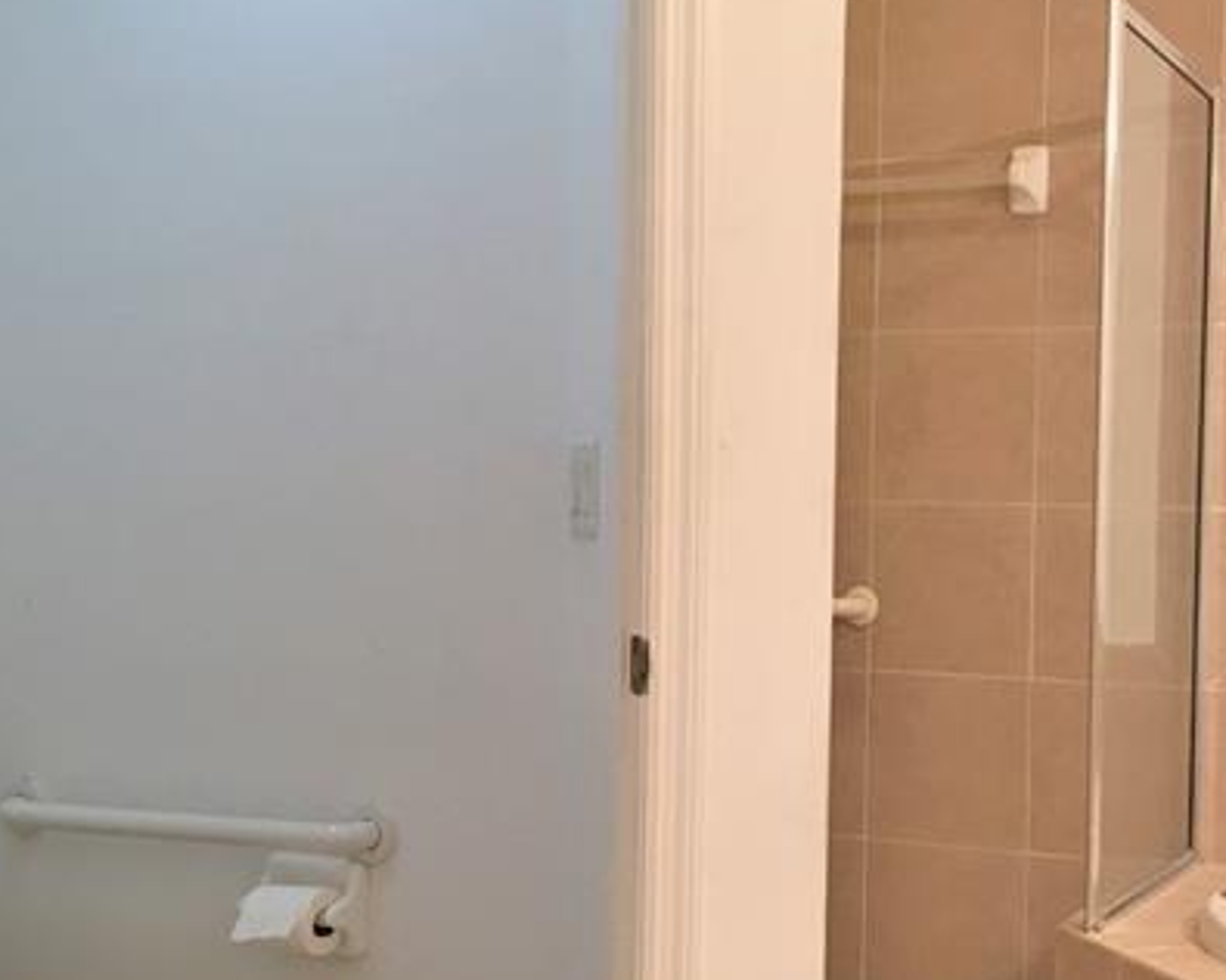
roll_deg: -0.9
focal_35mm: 55
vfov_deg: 27.6
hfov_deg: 33.9
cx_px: 782
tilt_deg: -2.2
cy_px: 574
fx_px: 1996
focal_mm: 4.15
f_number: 2.2
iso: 64
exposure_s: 1/30
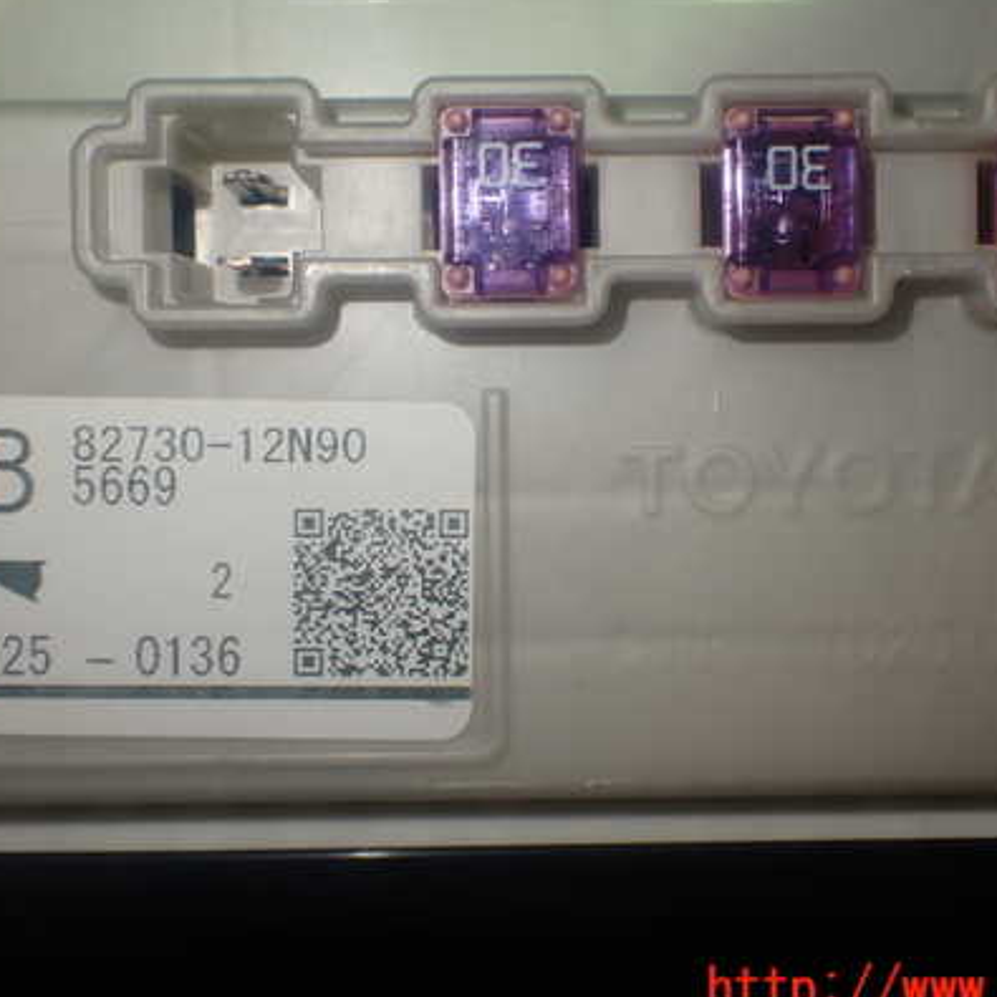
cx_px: 520
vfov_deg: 33.4
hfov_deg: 33.4
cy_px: 454
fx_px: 1662
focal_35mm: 51
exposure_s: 1/80
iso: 125
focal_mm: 6.83
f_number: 2.7
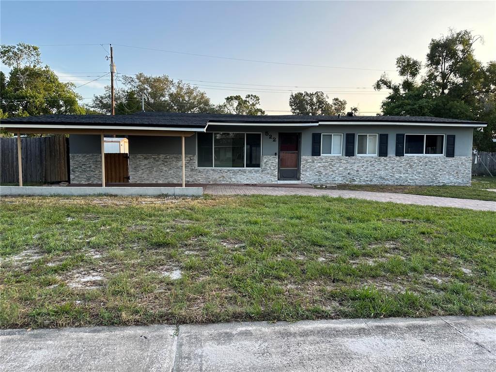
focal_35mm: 24
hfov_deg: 71.6
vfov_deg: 56.8
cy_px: 186
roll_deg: -0.5
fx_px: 344
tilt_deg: -3.8
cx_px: 248
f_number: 1.78
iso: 80
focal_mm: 6.86
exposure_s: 1/356
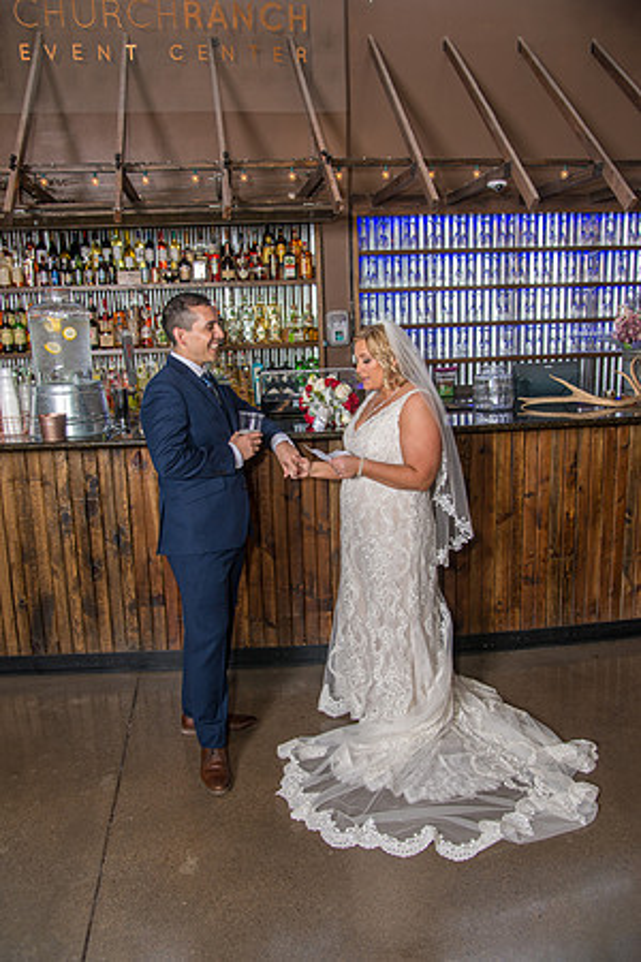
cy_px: 481
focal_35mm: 30
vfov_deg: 61.9
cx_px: 320
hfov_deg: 43.6
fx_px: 801
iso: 400
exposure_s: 1/100
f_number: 5
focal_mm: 30
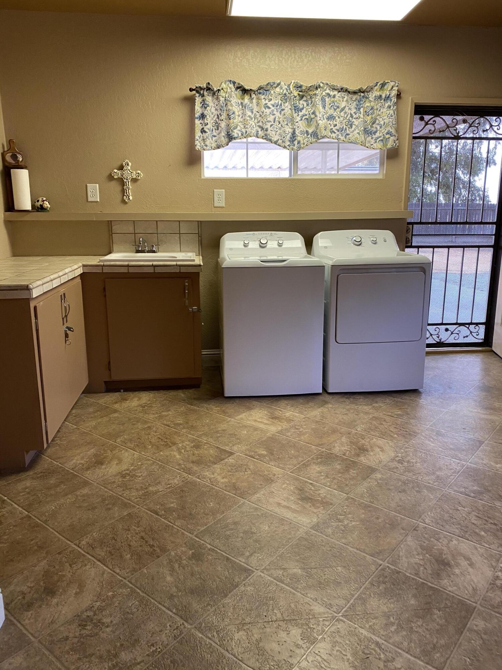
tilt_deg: -13.2
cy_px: 335
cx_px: 251
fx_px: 503
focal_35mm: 26
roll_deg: +1.1
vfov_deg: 67.3
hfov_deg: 53.1
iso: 125
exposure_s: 1/60
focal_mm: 4.25
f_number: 1.8
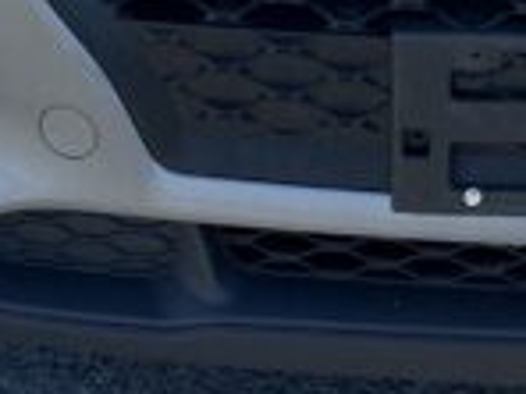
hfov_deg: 10.9
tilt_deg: -13.7
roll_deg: -2.1
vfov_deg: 7.7
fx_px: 2735
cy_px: -543
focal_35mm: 180
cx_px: 537
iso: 50
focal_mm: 5.7
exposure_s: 1/1934
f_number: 1.5
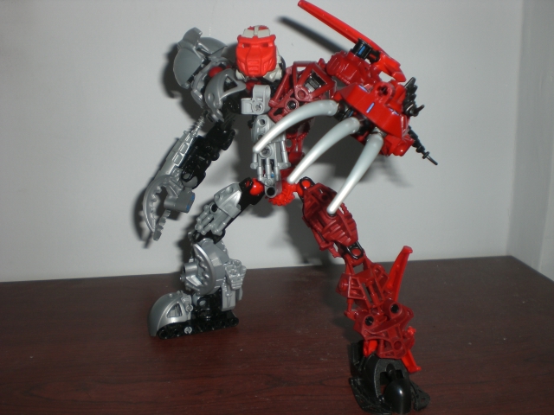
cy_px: 208
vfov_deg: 37.7
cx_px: 277
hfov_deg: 49.0
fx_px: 608
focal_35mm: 38
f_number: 3.1
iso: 50
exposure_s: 1/60
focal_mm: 6.3
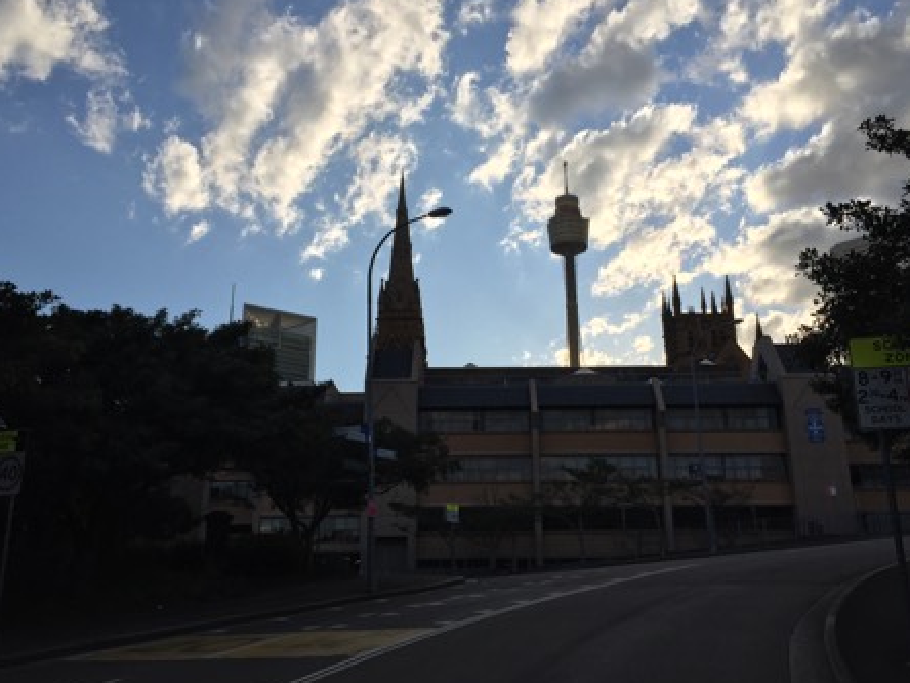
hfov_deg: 54.0
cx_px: 455
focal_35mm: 34
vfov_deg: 41.8
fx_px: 894
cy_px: 324
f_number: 2.2
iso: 32
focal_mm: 4.15
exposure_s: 1/3300
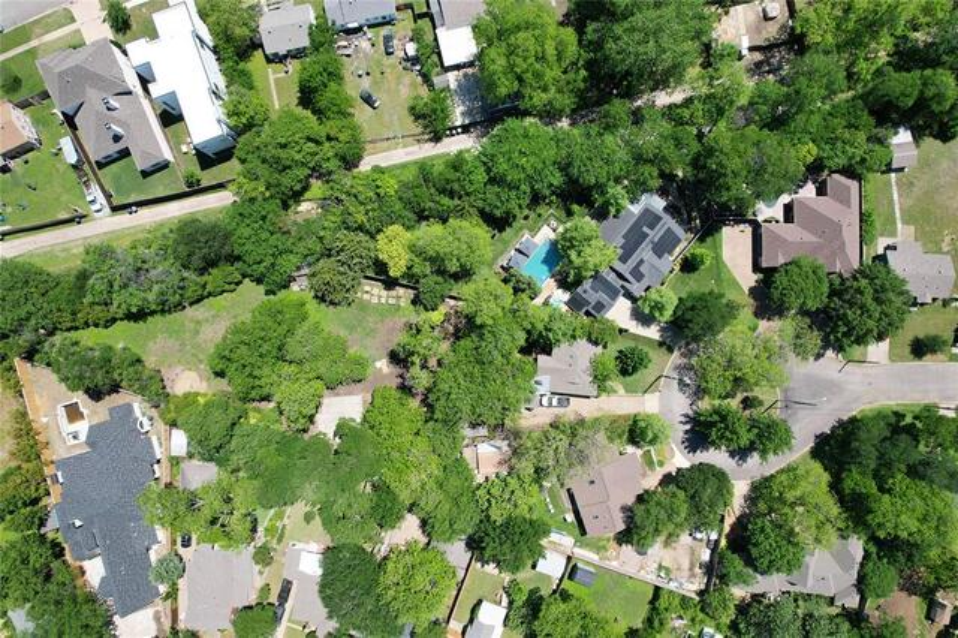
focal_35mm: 22
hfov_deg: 78.6
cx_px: 479
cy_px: 319
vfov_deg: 57.2
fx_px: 585
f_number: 2.8
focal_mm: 8.38
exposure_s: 1/2000
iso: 150
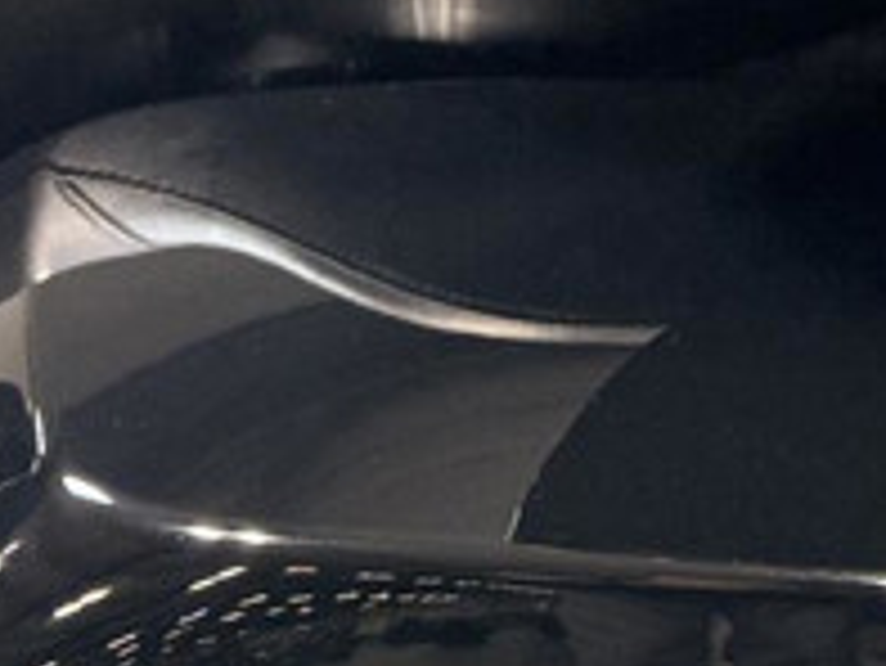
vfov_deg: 9.7
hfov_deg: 13.3
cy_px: -760
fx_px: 3611
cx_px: 1262
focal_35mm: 141
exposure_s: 1/120
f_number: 1.6
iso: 50
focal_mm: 5.96
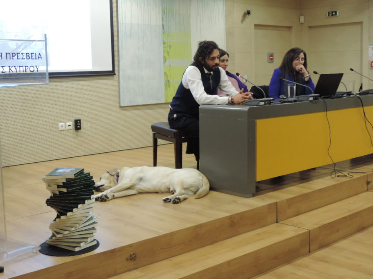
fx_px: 528
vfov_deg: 29.7
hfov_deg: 38.8
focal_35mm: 49
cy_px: 128
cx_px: 162
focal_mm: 7.6
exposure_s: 1/20
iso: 400
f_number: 3.4
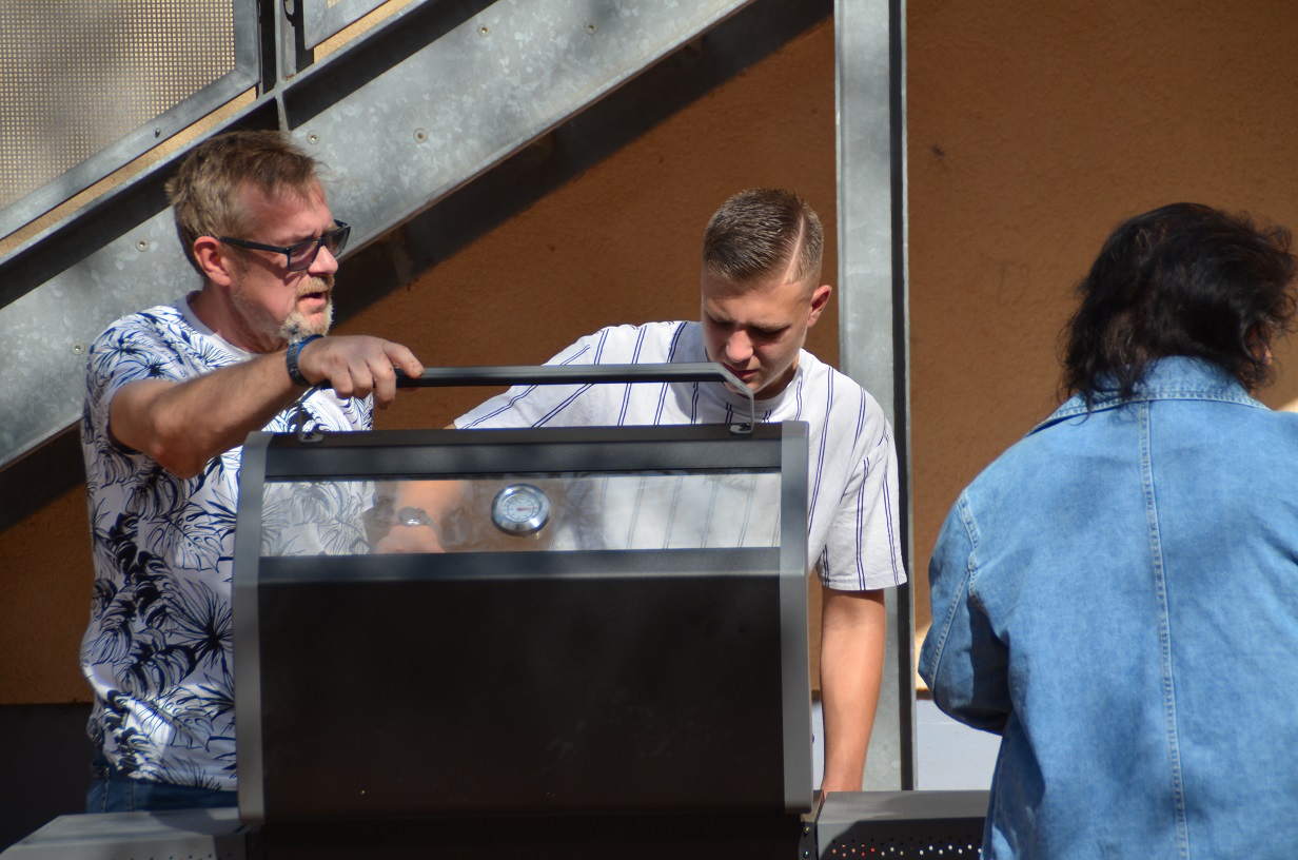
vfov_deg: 6.8
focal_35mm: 202
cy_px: 430
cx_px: 649
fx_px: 7286
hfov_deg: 10.2
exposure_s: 1/800
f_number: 7.1
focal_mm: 135
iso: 200
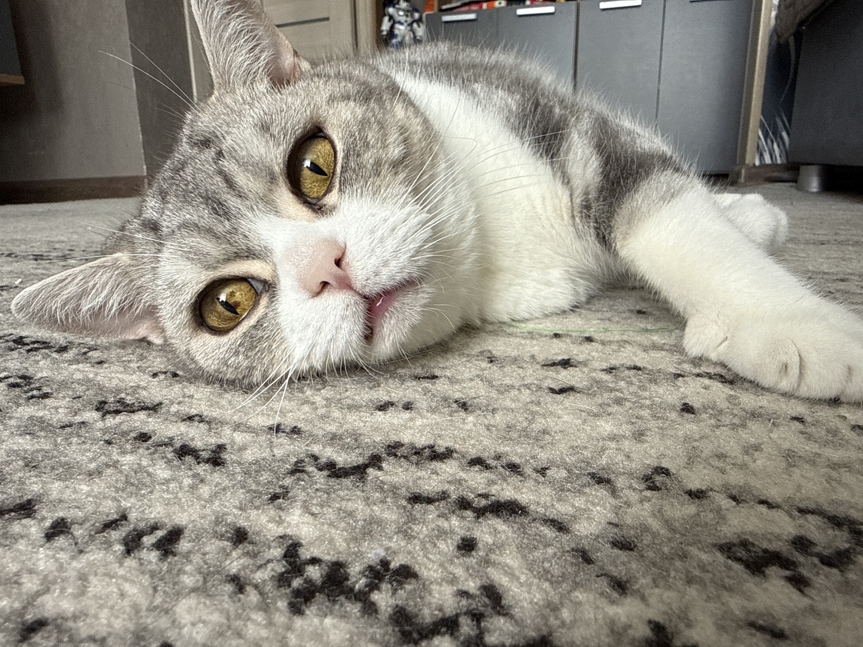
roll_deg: +1.0
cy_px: 324
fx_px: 623
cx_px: 432
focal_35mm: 25
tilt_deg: -14.1
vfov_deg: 54.9
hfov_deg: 69.4
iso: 160
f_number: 2.2
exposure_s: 1/99
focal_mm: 2.22
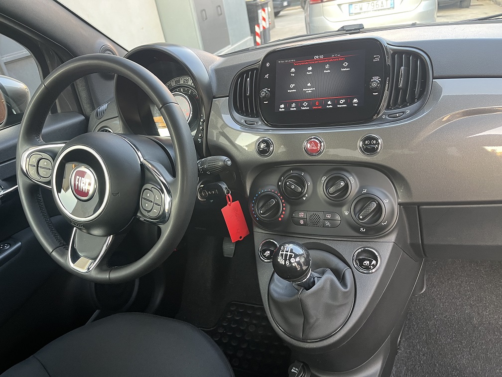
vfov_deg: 53.1
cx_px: 251
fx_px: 377
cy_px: 188
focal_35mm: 26
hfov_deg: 67.3
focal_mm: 5.1
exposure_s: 1/60
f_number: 1.6
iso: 125
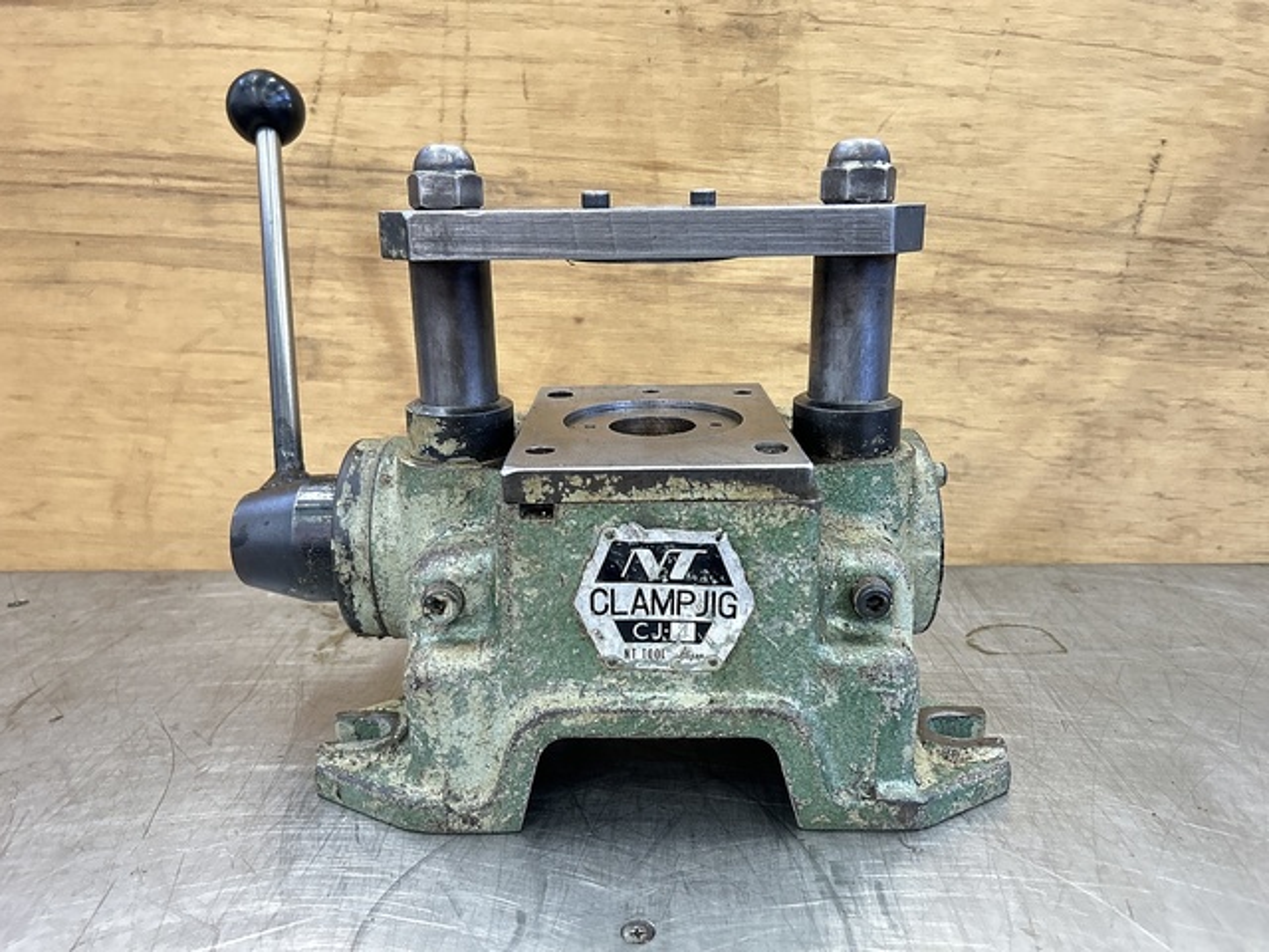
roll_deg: +0.8
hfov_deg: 67.3
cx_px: 634
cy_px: 476
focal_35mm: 26
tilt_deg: -16.9
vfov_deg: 53.1
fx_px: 953
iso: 250
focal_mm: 5.7
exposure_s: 1/60
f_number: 1.5
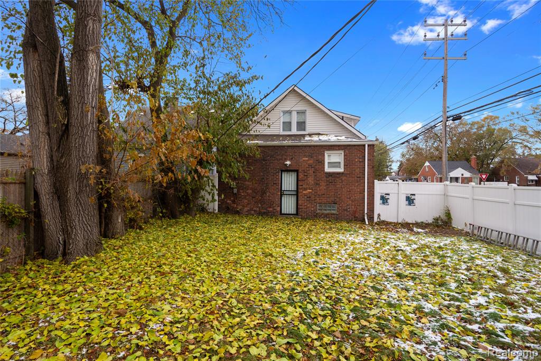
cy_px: 180
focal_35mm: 30
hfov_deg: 61.9
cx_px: 270
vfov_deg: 43.6
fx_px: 451
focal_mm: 30
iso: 400
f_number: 9
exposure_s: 1/100
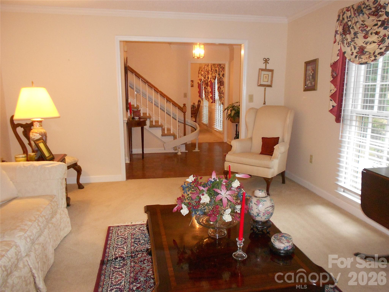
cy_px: 146
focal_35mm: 26
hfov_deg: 67.3
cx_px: 194
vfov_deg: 53.1
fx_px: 292
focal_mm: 4.6
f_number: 3.2
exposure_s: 1/25
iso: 400
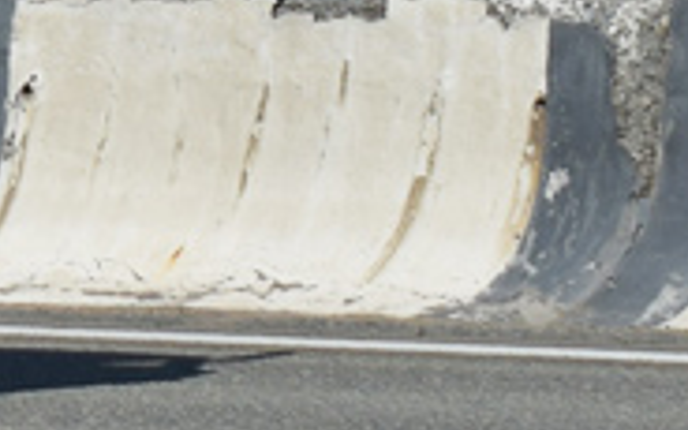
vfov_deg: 2.4
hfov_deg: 3.7
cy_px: -789
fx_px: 10281
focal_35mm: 548
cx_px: -1200
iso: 100
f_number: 6.3
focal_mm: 55
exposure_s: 1/1000
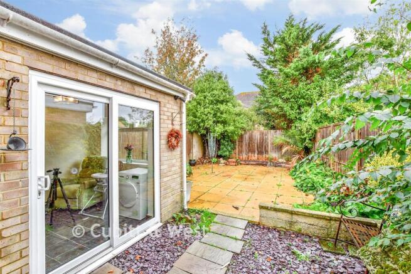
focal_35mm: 15
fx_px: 171
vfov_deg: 77.4
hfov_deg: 100.4
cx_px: 206
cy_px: 137
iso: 500
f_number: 8
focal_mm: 10
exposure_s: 1/80
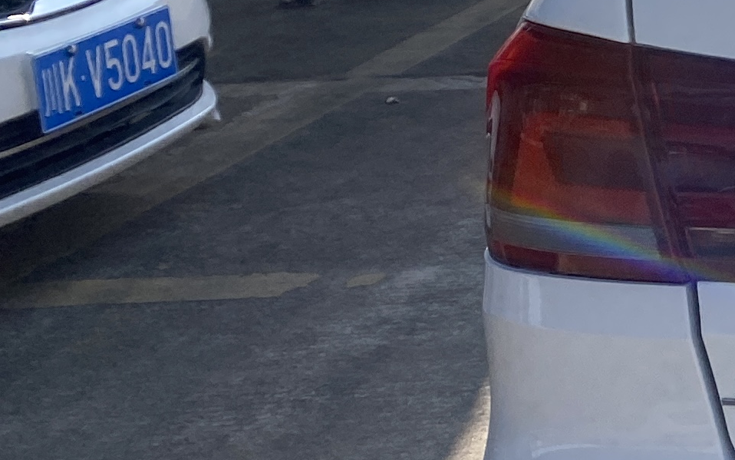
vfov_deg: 11.2
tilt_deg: -12.6
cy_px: 81
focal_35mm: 116
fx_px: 2324
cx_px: 1509
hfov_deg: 14.6
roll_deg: +2.3
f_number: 1.8
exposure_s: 1/2755
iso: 32
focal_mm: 4.25
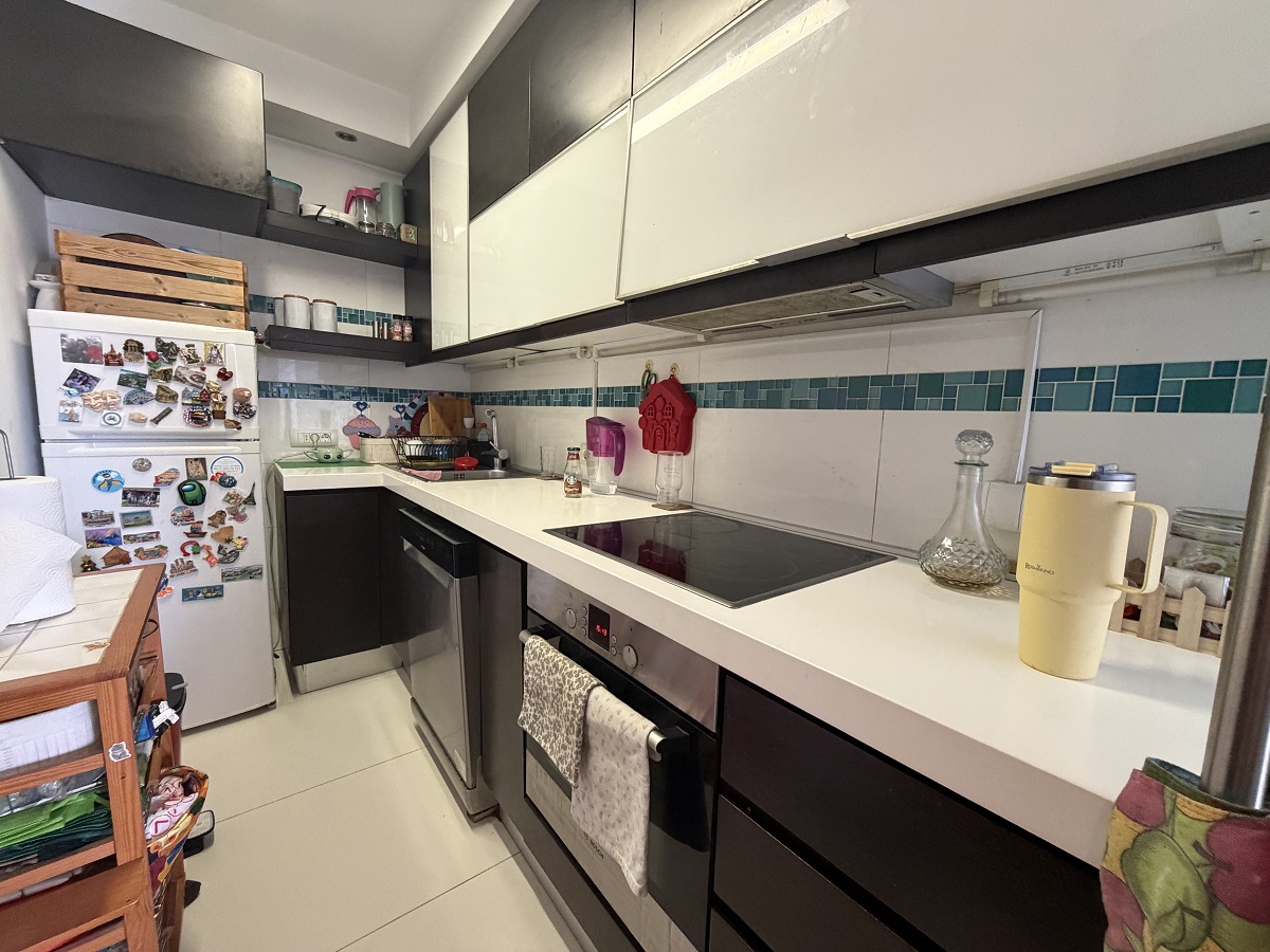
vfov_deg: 85.7
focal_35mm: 14
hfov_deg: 102.1
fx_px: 514
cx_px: 635
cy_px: 476
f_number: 2.2
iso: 320
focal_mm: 2.22
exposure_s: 1/50
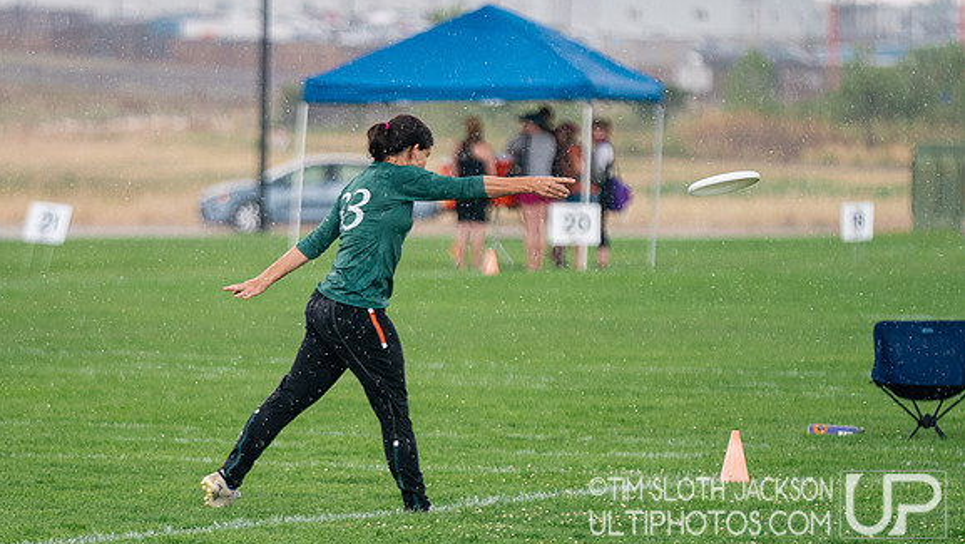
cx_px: 440
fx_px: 10802
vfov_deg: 2.9
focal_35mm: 422
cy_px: 263
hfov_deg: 5.1
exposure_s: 1/2500
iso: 640
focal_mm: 200
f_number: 2.8
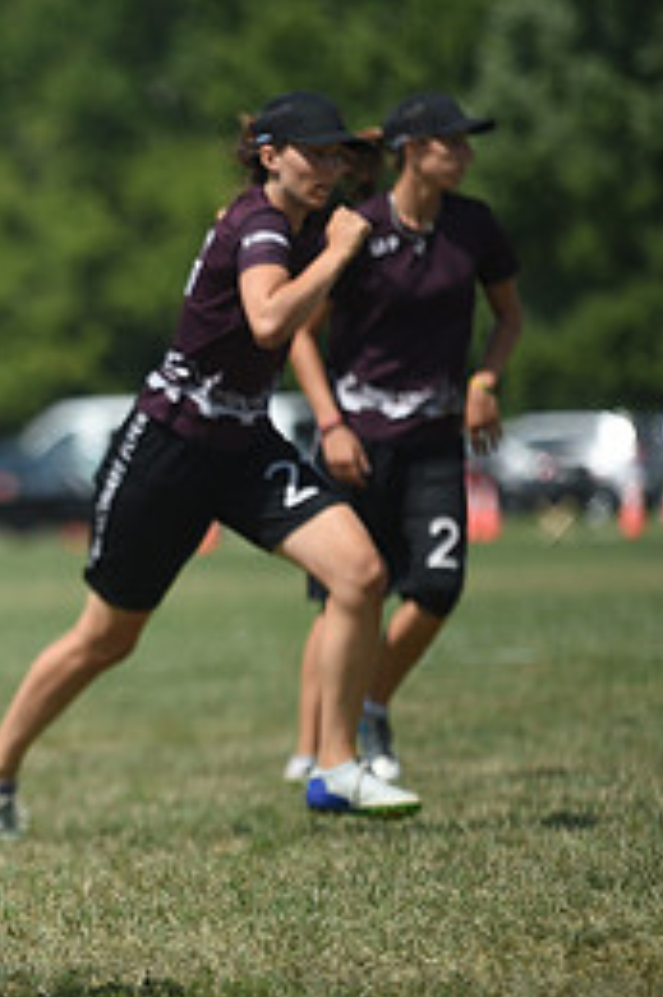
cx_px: -268
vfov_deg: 4.6
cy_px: 520
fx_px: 12336
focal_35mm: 446
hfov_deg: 3.1
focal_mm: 200
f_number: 2.8
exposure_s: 1/1600
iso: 100
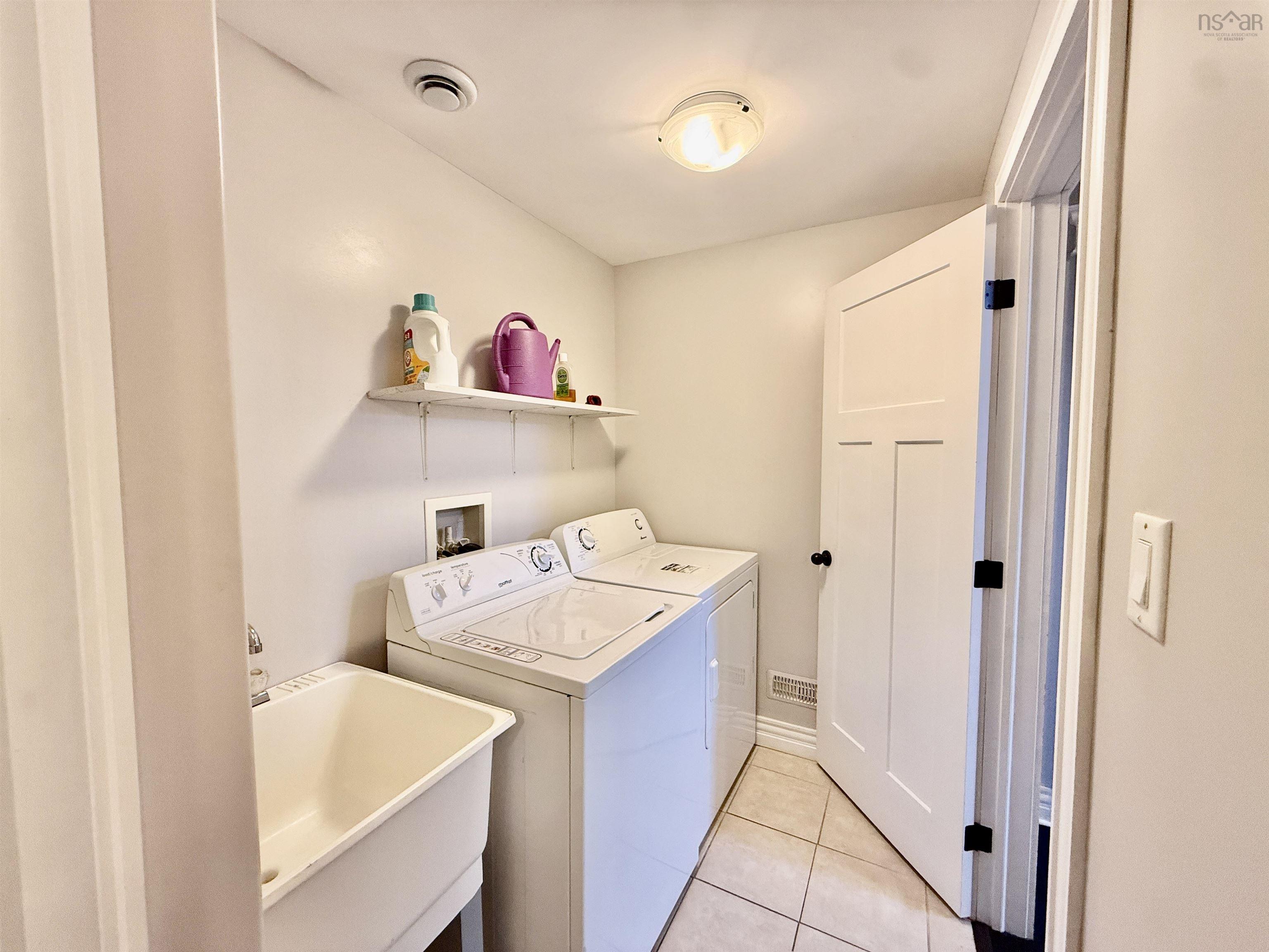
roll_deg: +0.2
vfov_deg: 85.7
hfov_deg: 102.1
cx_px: 634
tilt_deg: -3.3
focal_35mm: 14
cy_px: 476
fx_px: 513
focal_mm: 2.22
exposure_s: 1/120
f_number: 2.2
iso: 250
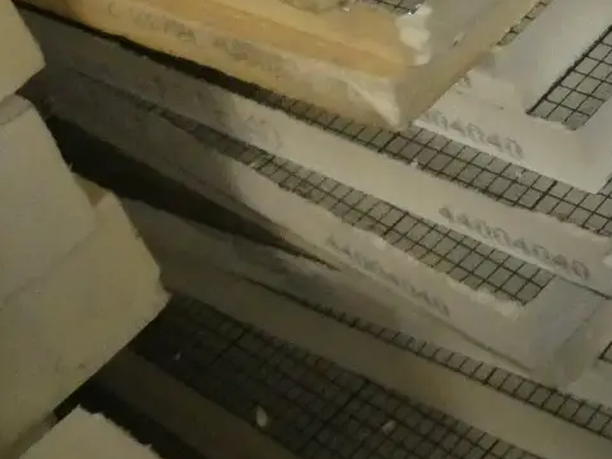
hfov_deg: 17.8
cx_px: 974
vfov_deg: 13.8
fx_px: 1697
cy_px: -363
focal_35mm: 96
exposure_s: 1/60
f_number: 3.3
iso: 800
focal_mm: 4.3
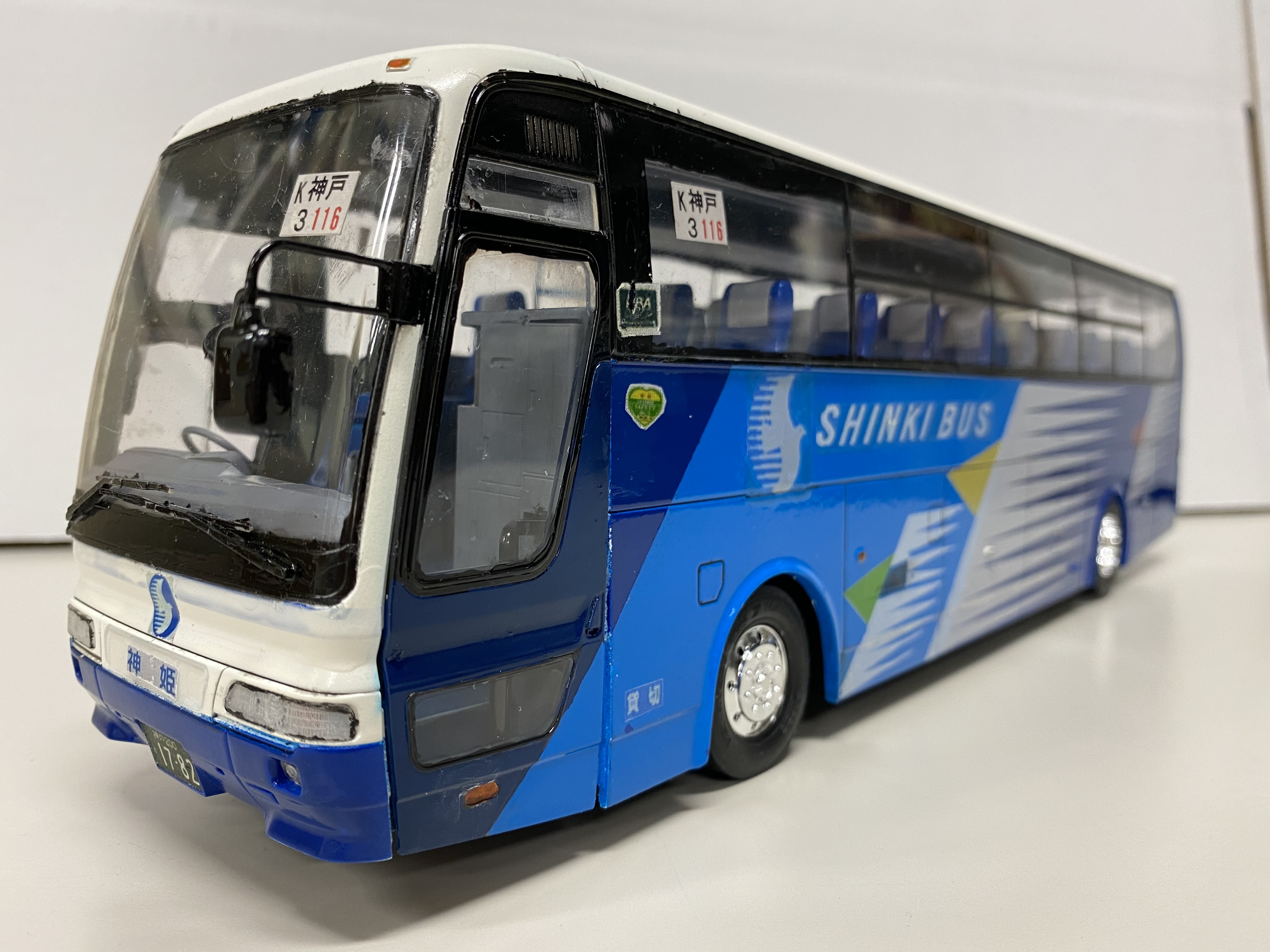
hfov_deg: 67.3
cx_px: 635
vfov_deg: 53.1
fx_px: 954
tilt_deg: -5.5
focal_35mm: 26
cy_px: 476
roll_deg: -1.4
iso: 100
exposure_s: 1/60
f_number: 1.8
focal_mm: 4.25
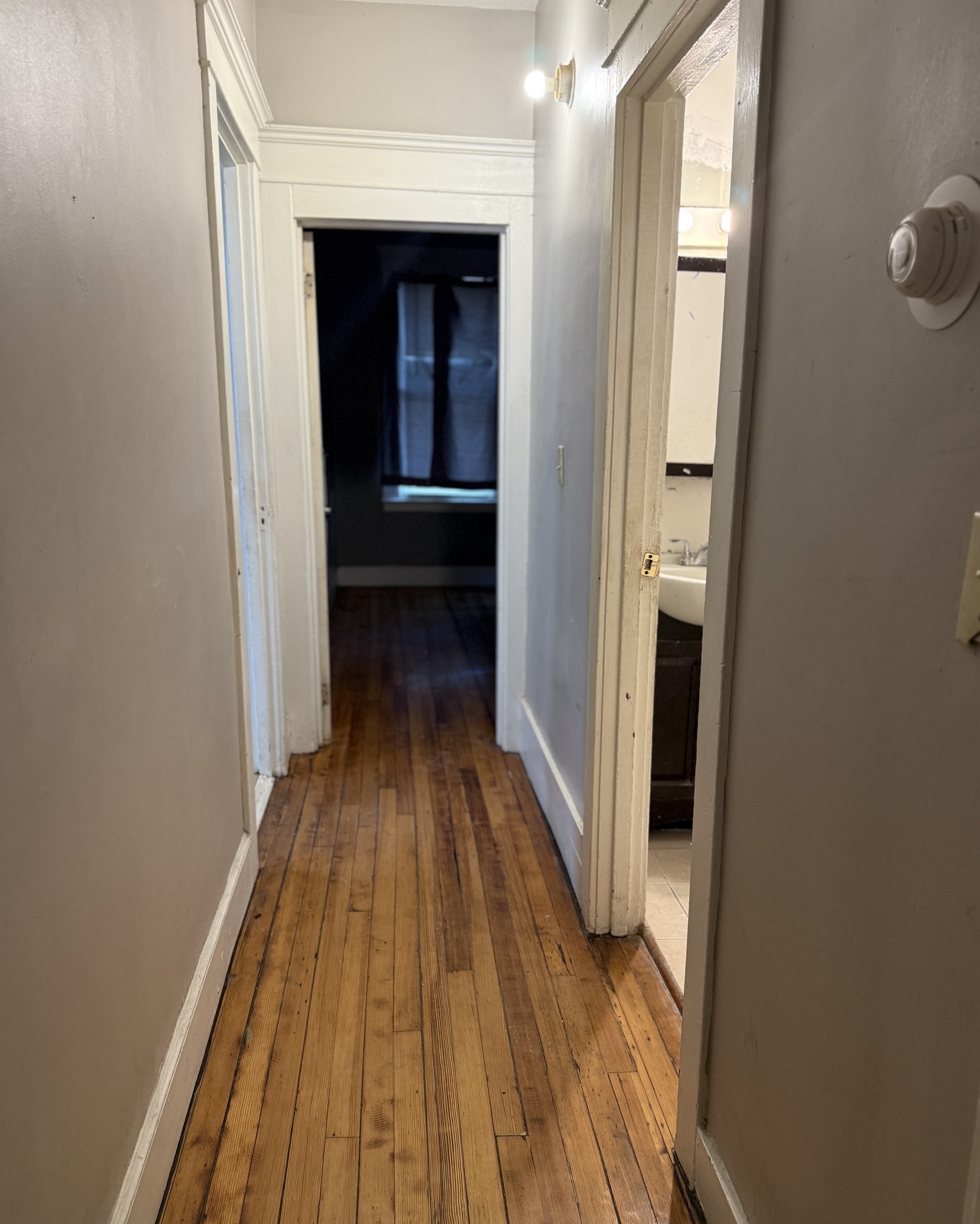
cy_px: 618
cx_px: 491
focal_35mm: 26
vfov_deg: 66.0
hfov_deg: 54.9
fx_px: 943
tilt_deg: -12.7
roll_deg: -0.4
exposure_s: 1/60
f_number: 1.78
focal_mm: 6.76
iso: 250
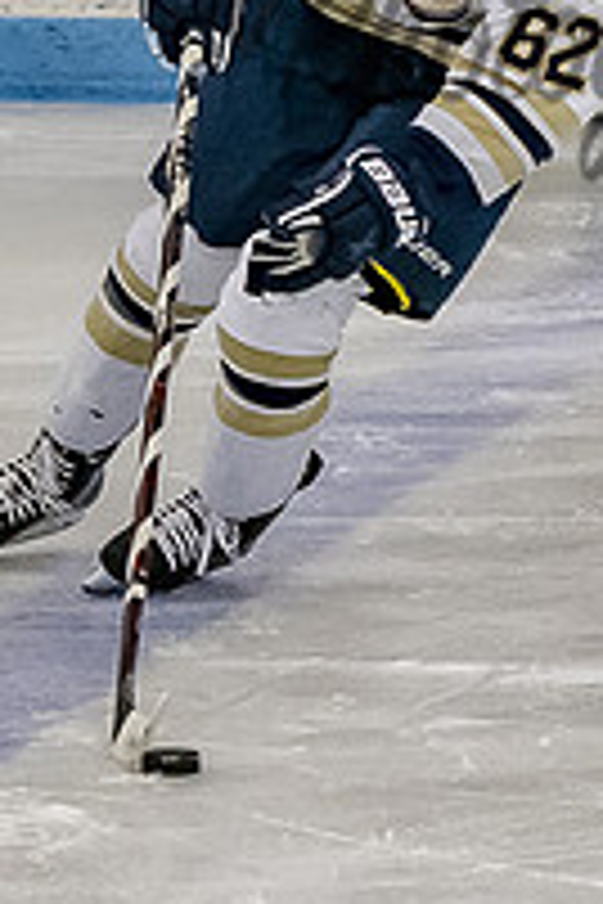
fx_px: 14823
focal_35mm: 590
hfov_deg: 2.3
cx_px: 288
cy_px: -27
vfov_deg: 3.5
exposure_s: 1/800
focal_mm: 80
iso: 4000
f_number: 4
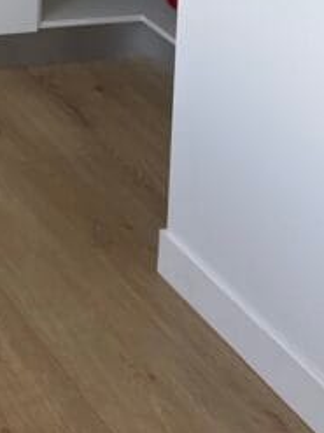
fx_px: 1349
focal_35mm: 108
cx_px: -259
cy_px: -429
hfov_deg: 12.5
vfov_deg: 14.9
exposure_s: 1/170
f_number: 1.6
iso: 32
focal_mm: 4.2
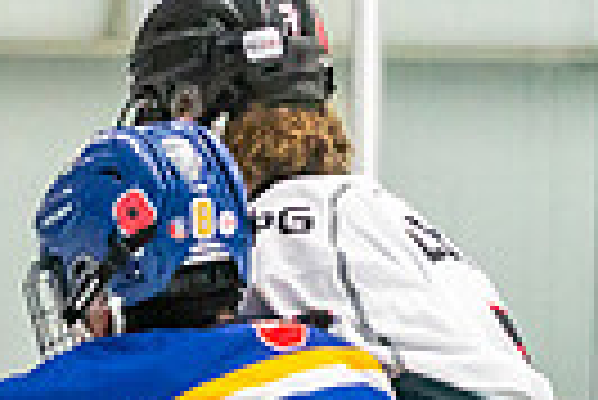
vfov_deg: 3.4
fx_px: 6568
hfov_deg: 5.1
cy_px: 1026
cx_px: -724
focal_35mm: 395
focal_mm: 70
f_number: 2.8
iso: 3200
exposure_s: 1/1250
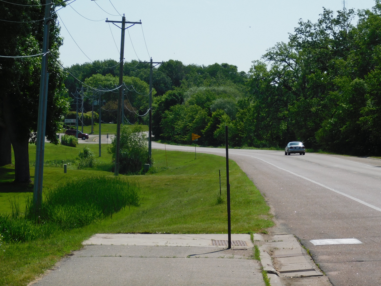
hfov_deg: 11.6
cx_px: 190
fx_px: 1871
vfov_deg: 8.7
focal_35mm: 170
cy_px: 143
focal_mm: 30.1
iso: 125
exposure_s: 1/1000
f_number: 5.3
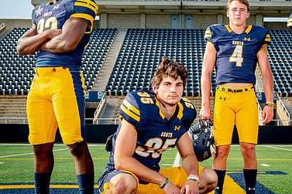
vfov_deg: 21.5
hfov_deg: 31.7
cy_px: 110
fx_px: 511
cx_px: 191
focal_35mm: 63
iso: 200
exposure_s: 1/125
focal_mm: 36
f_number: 8
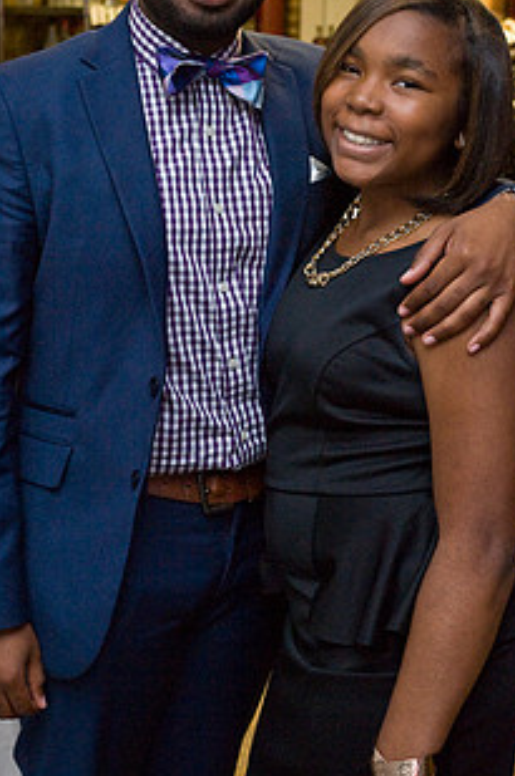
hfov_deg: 19.4
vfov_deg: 28.8
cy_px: 304
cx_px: 225
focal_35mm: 70
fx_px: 1507
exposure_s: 1/125
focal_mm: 48
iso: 3200
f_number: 5.6
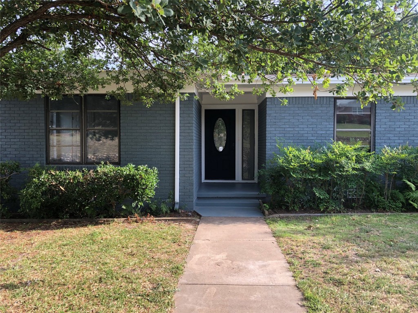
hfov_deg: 63.4
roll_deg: +0.5
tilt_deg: -2.7
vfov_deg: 49.7
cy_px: 156
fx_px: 338
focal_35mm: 28
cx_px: 209
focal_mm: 3.99
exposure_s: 1/271
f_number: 1.8
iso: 20
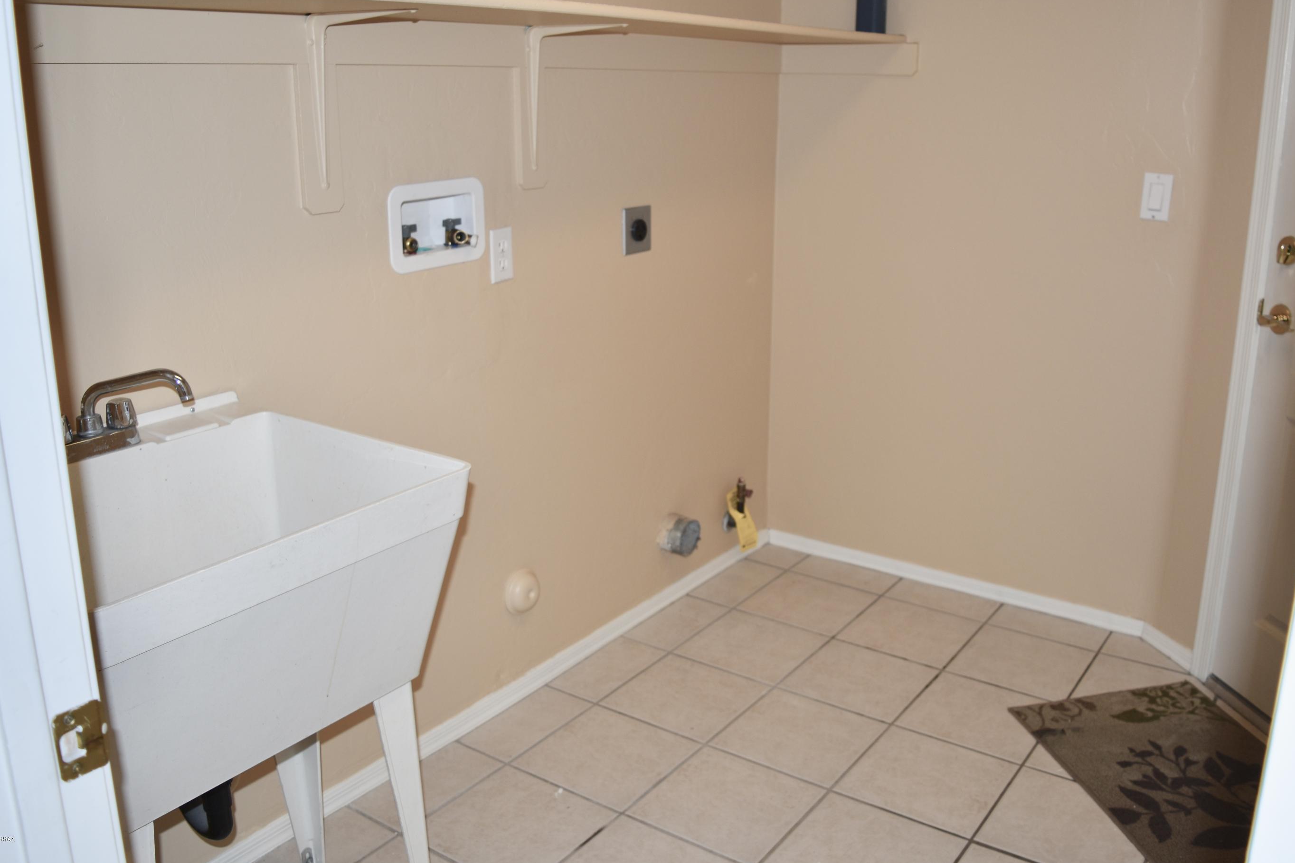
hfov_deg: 57.2
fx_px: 1187
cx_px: 682
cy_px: 394
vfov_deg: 39.9
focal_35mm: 33
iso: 100
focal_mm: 20
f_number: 3.5
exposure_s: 1/60
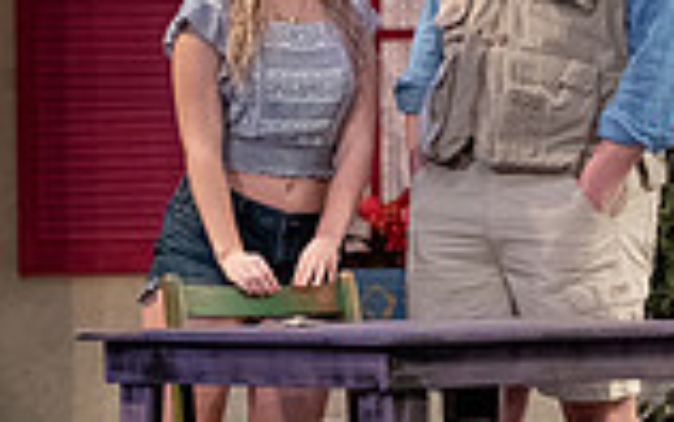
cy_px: 143
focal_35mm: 356
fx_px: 6544
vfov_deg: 3.7
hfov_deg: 5.9
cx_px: 550
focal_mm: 95
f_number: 3.2
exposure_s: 1/320
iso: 4000
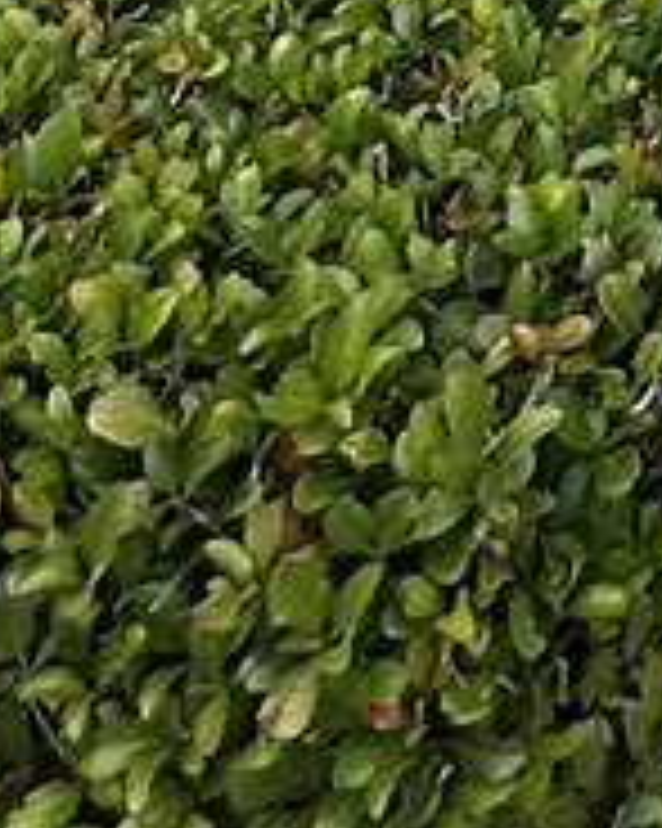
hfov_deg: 10.7
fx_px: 2917
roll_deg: +0.1
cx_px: 1666
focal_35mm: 119
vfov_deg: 10.6
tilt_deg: +2.5
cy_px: -1724
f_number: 2.2
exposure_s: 1/412
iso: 40
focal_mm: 2.22
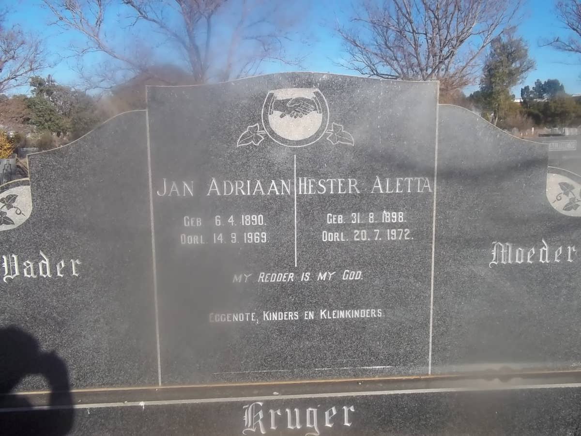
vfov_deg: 44.2
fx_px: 537
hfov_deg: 56.8
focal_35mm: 32
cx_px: 290
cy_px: 218
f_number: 5.5
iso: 80
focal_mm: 5.7
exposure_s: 1/400
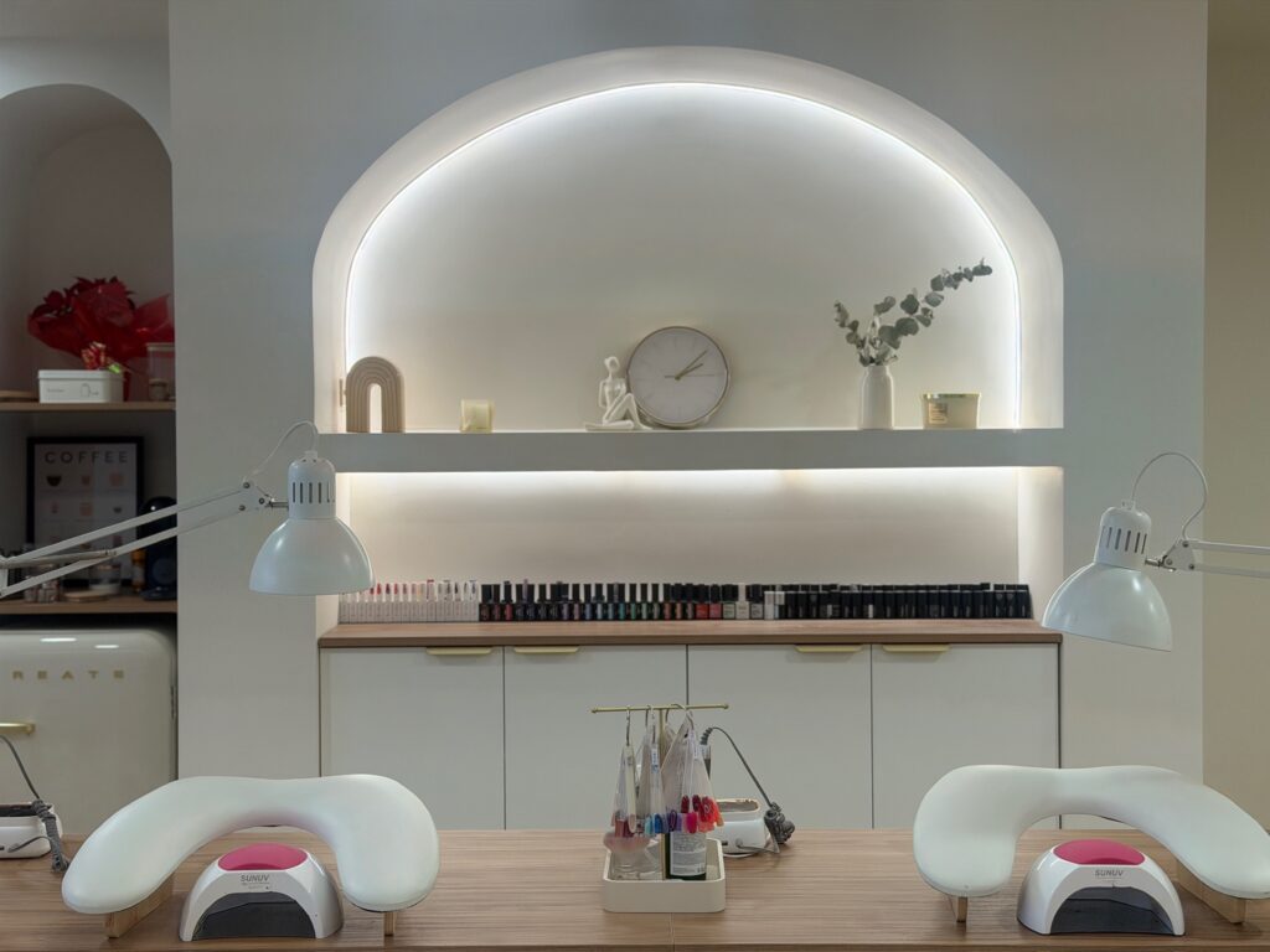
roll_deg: +0.5
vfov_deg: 30.3
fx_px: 1761
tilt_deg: -2.2
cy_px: 476
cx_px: 635
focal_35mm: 48
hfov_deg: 39.7
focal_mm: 6.76
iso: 50
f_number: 1.78
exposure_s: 1/121
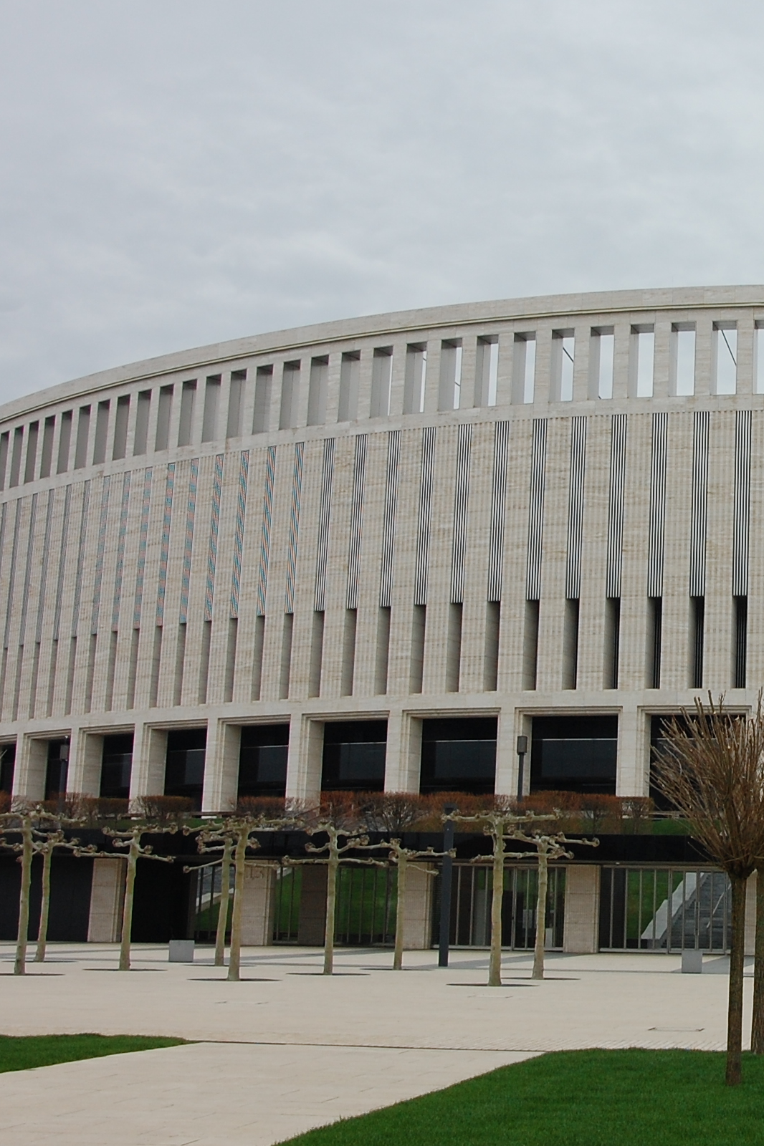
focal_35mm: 62
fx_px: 1974
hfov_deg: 21.0
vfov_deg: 32.4
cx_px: 793
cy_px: 515
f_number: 10
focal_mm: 22
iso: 400
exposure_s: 1/200
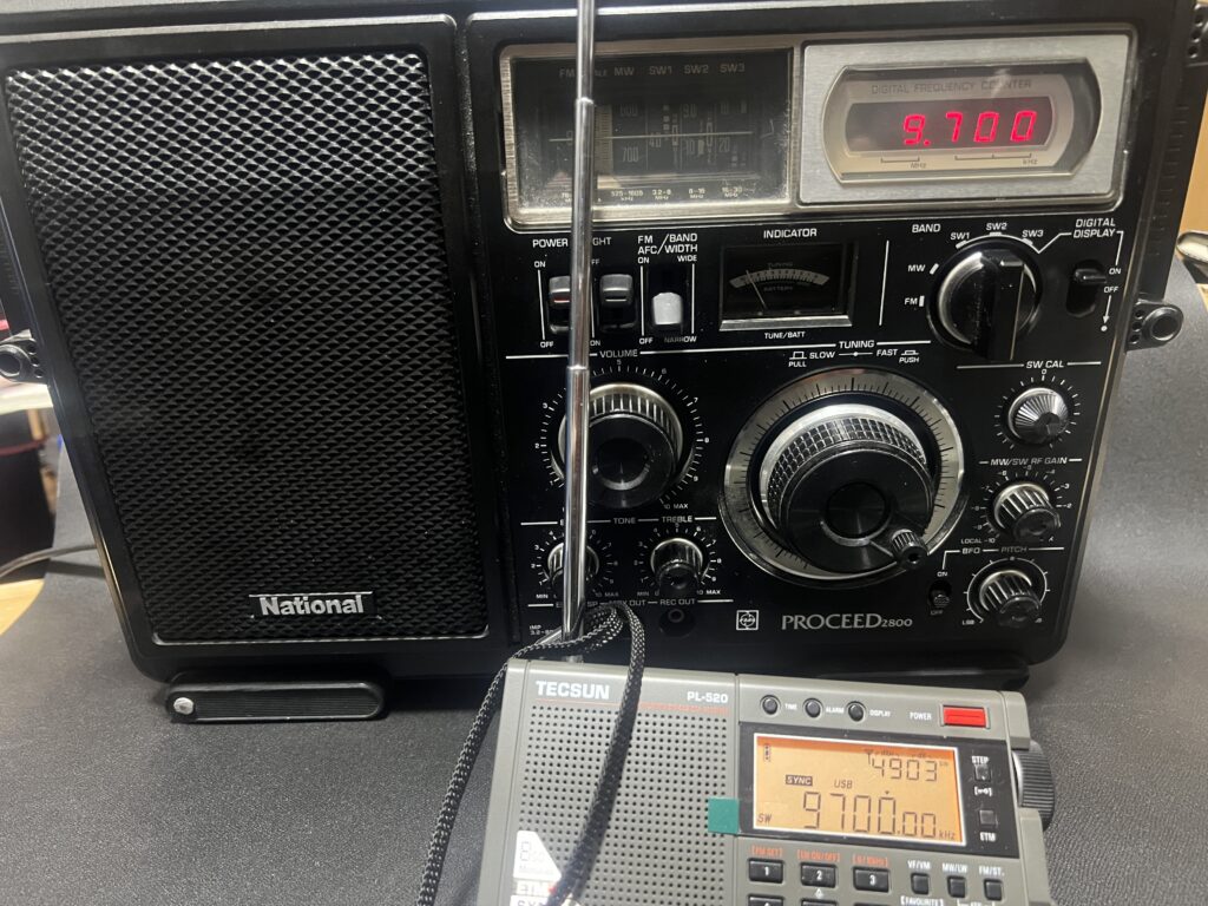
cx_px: 604
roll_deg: +0.9
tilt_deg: -20.2
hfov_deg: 67.3
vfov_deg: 53.1
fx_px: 907
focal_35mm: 26
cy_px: 453
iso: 500
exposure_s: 1/33
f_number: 1.5
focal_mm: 5.7
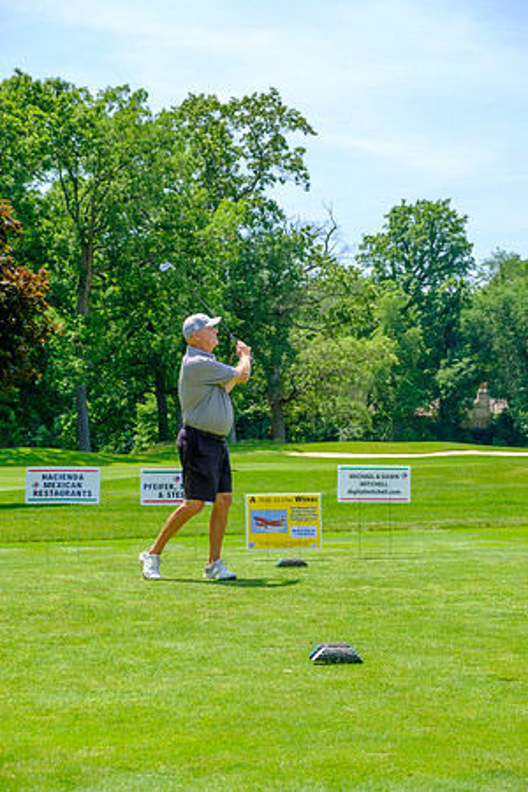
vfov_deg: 31.4
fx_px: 1408
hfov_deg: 21.2
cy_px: 396
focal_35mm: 64
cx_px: 264
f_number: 5
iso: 200
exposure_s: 1/500
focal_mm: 42.5
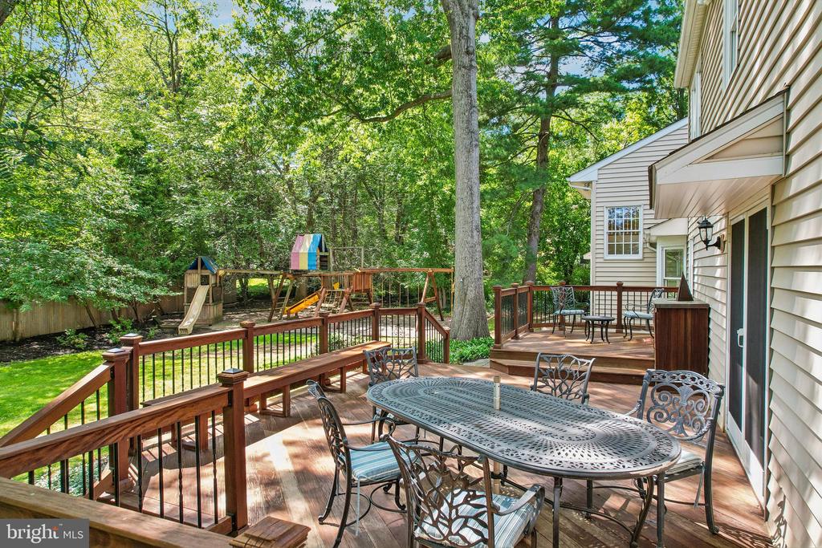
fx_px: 502
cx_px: 411
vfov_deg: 57.2
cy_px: 274
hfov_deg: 78.6
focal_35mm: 22
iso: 100
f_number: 2.8
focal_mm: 8.4
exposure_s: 1/125
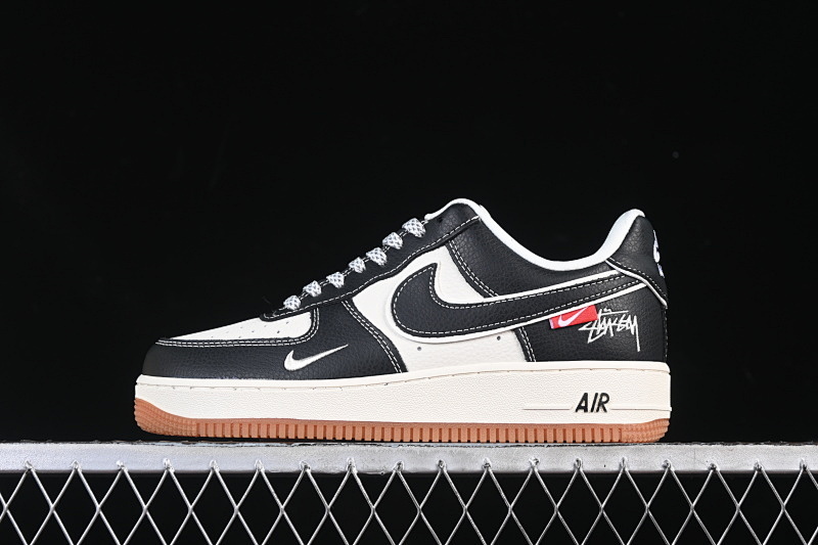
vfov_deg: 18.2
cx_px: 409
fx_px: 1704
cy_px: 272
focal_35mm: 75
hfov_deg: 27.0
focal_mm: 50
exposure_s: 1/60
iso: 160
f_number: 6.3
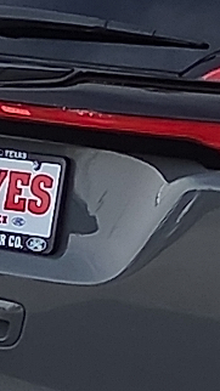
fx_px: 2698
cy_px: 192
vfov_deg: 8.3
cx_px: 541
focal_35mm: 260
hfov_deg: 4.6
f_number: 1.8
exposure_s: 1/2000
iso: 25
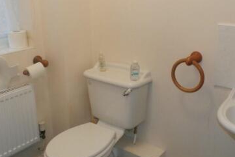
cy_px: 68
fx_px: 274
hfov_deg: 46.4
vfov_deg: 31.9
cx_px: 123
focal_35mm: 42
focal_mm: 4.5
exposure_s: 1/50
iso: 200
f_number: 3
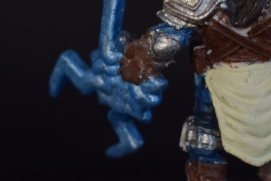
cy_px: 47
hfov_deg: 8.5
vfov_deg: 5.7
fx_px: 1814
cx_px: 220
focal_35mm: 241
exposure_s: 1/30
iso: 400
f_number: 5.6
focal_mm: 50
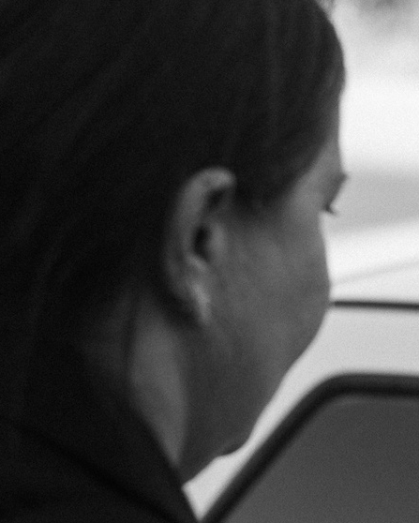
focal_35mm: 215
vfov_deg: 9.0
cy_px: 292
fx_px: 3330
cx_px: 917
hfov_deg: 6.9
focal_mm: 50
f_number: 2.2
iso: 320
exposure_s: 1/2000
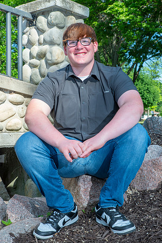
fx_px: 371
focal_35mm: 55
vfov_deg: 36.2
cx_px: 81
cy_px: 122
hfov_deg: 24.6
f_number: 11
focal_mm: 55
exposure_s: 1/200
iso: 320
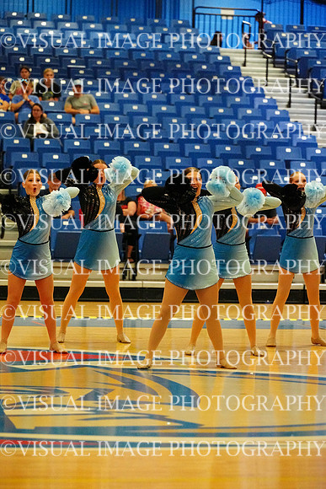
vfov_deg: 13.7
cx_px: 163
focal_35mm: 150
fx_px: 2036
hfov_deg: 9.2
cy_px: 244
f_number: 4
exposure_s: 1/1000
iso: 20000
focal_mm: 150
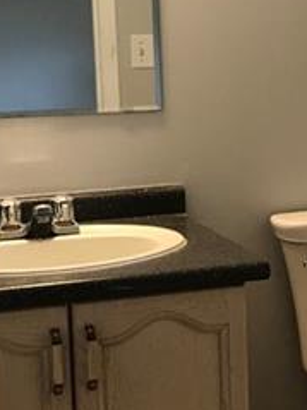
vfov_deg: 21.8
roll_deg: +1.6
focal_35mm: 90
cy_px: 172
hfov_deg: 16.3
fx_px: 1065
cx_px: 257
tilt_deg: -6.5
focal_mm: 3.99
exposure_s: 1/30
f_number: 1.8
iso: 32
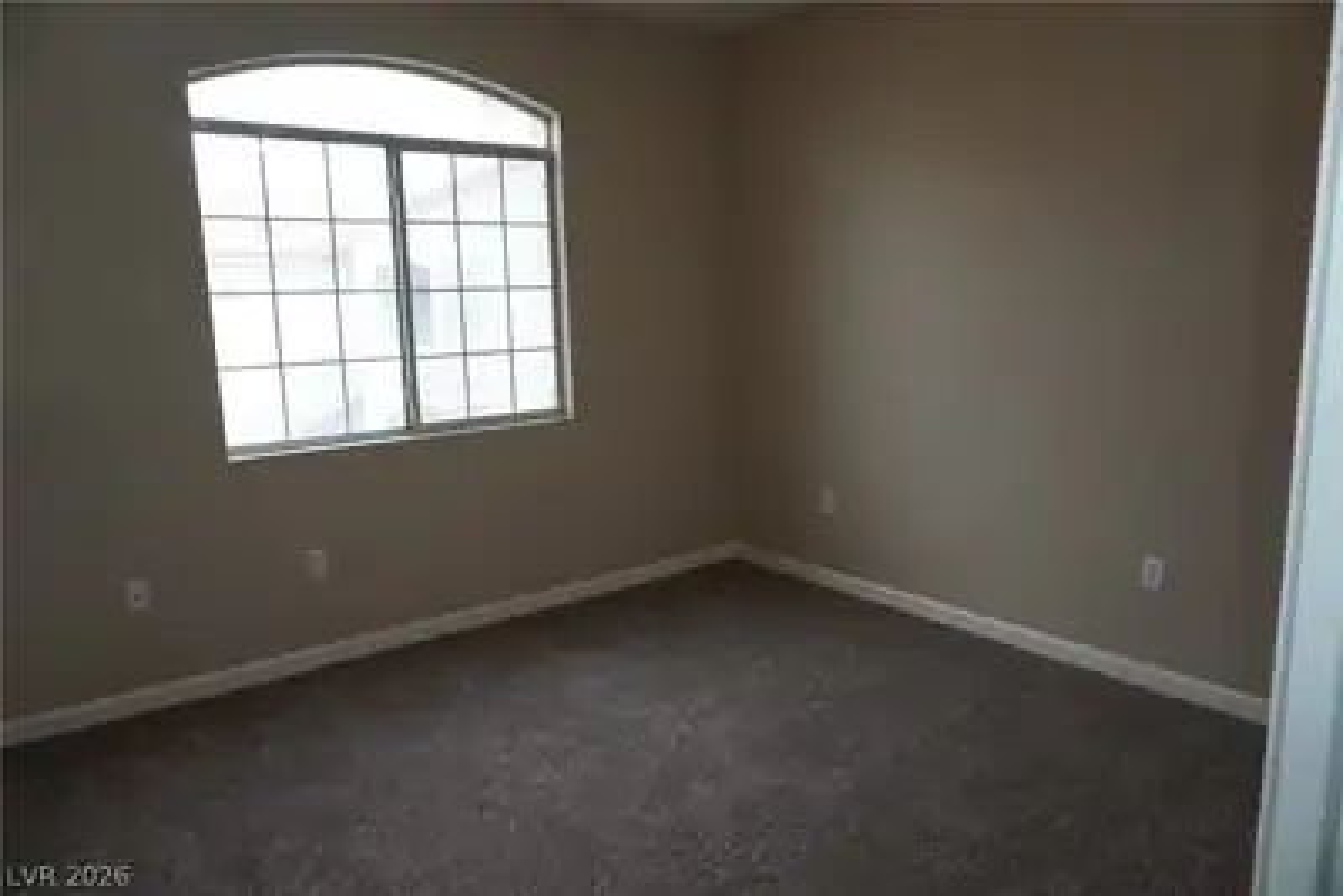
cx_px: 672
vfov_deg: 53.2
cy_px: 448
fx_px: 896
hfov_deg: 73.7
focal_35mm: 24
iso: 100
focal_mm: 16
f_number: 4
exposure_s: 1/60
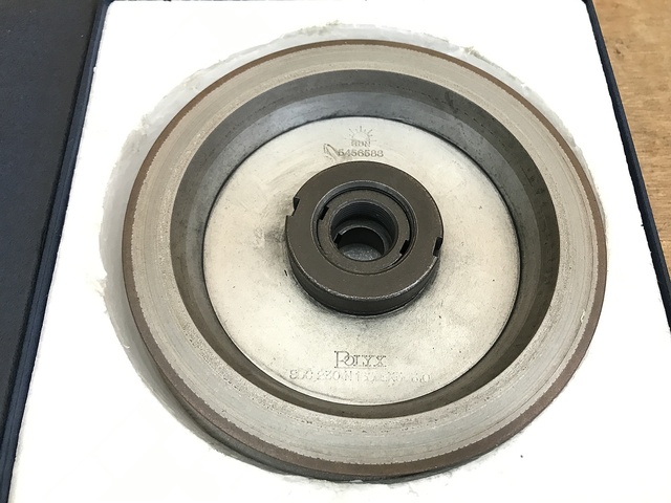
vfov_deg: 49.7
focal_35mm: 28
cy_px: 252
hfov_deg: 63.4
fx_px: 543
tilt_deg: -65.9
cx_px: 336
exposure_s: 1/19
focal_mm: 3.99
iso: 40
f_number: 1.8
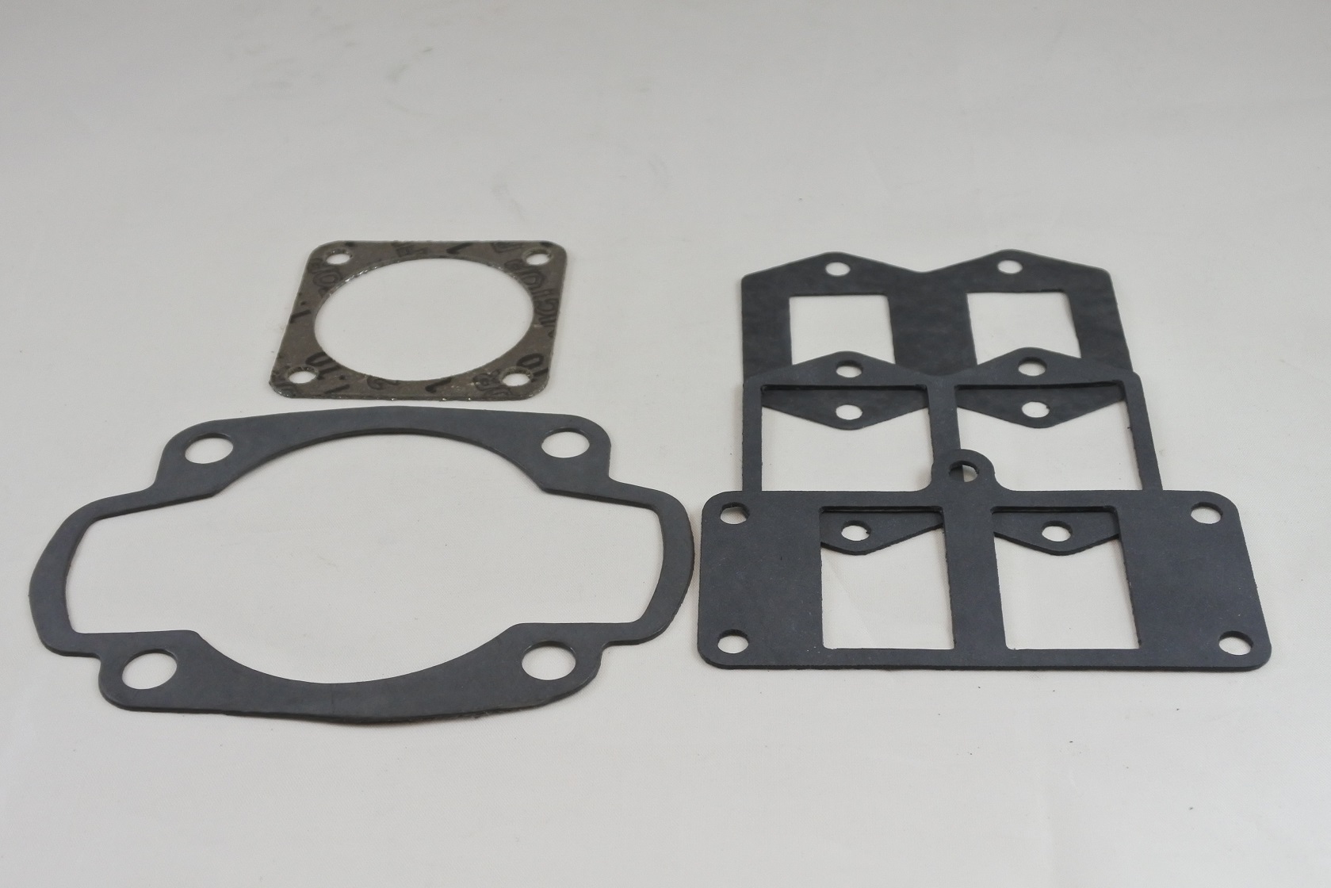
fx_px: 1664
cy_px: 444
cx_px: 666
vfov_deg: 29.9
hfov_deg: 43.6
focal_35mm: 45
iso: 400
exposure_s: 1/200
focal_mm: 16.8
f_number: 4.5
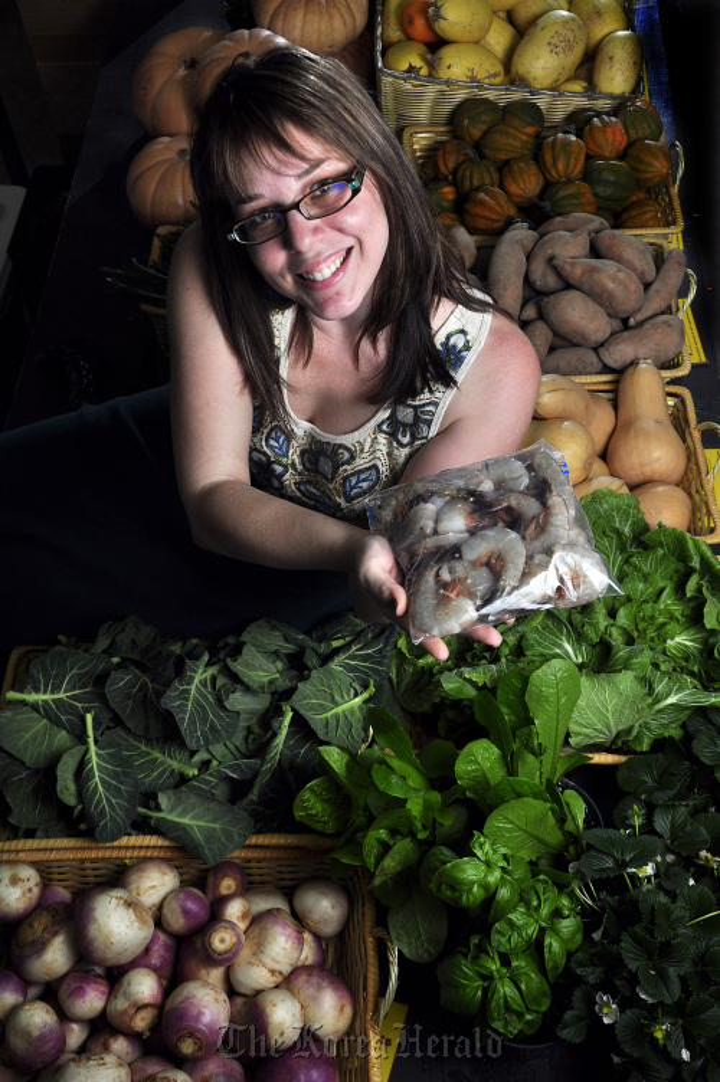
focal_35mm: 42
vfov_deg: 46.4
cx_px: 360
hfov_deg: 31.8
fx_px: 1262
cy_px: 541
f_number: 7.1
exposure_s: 1/200
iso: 200
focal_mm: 28
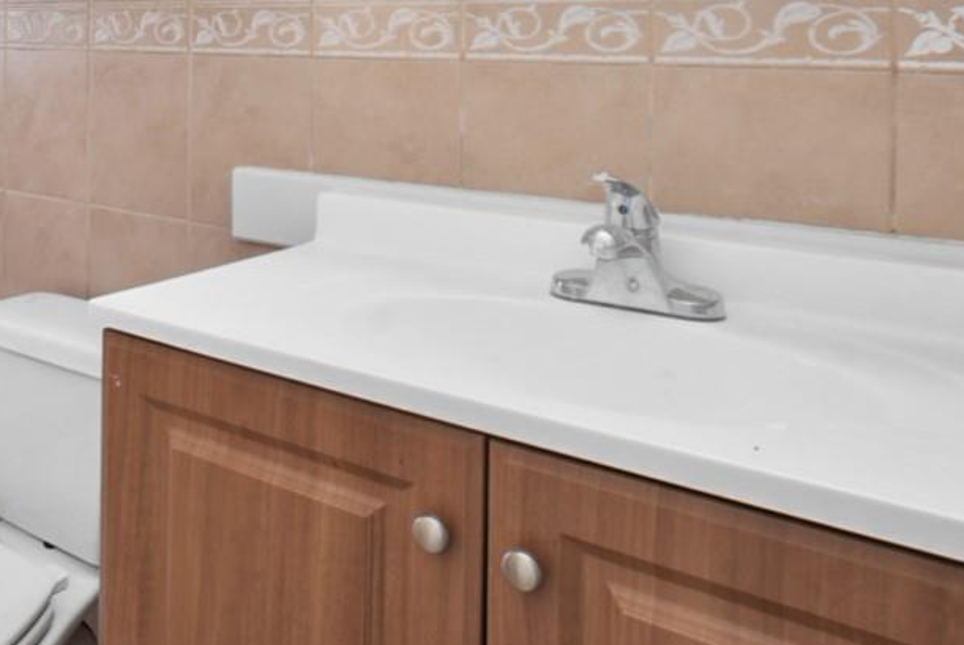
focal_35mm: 37
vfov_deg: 33.6
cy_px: 32
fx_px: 992
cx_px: 8
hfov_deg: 44.4
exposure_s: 1/2
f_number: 9
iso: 200
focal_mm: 14
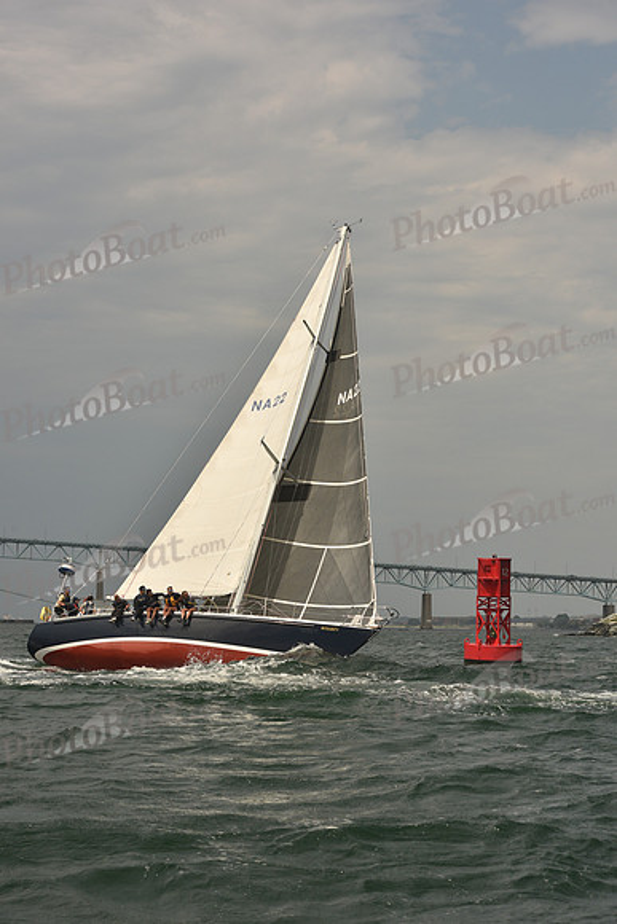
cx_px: 308
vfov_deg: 28.8
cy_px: 462
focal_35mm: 70
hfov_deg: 19.5
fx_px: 1798
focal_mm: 70
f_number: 9
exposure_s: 1/640
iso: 250
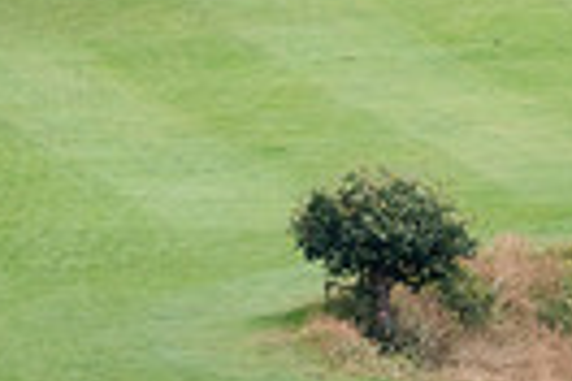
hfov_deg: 1.4
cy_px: -409
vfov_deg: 0.9
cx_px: 572
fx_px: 24038
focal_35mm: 1513
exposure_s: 1/1250
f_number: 5.6
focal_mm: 230
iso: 500
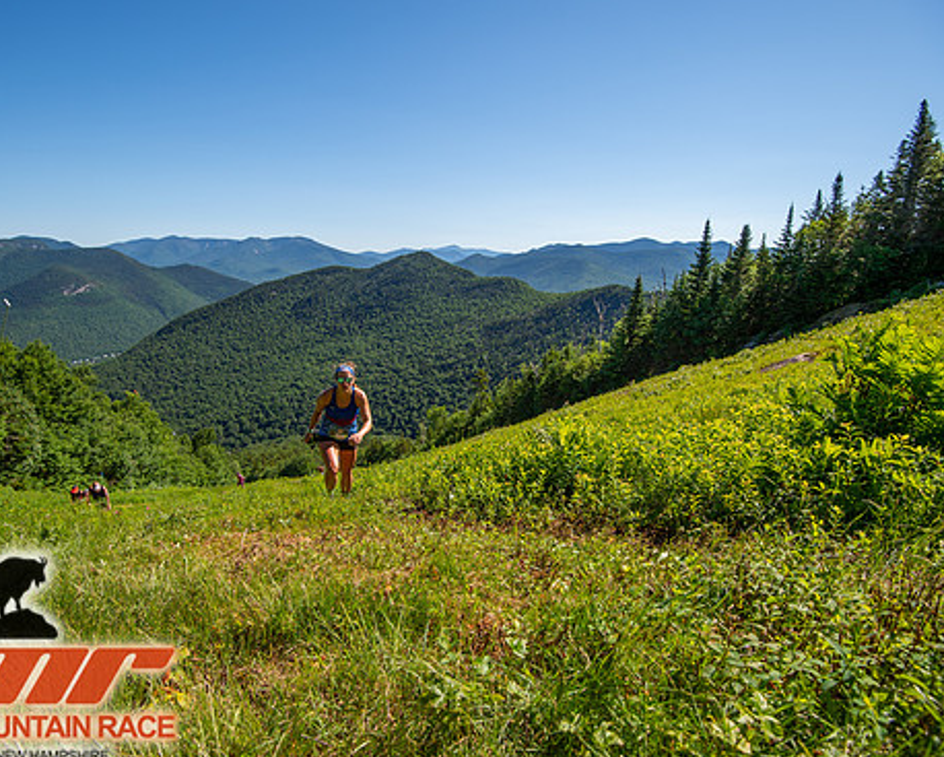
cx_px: 425
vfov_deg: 70.9
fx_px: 531
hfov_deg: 83.0
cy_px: 392
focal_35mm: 19
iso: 100
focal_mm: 16
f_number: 5
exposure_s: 1/640
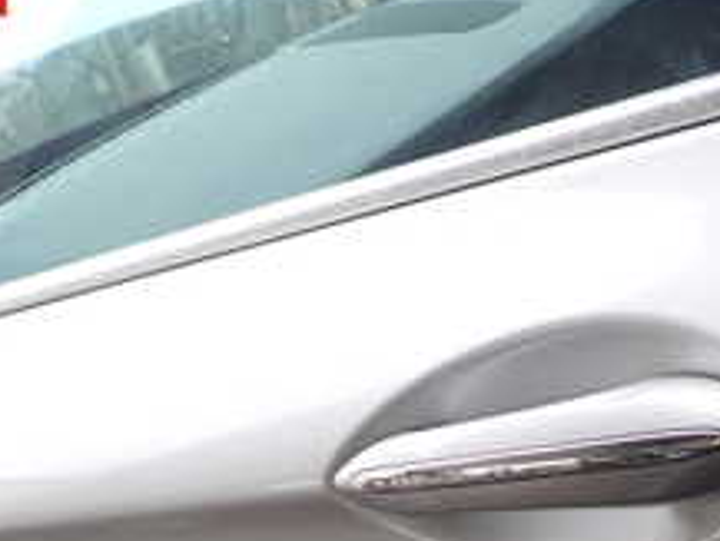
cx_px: 401
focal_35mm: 83
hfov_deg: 23.5
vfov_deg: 16.8
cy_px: 700
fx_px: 1727
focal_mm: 5.4
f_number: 3.2
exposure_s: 1/125
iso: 100
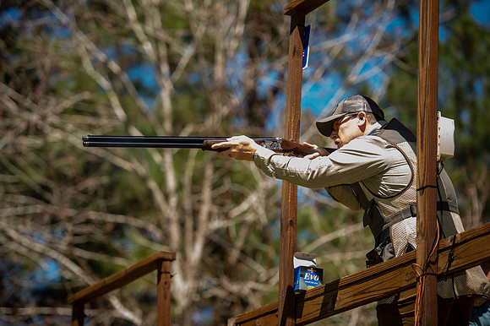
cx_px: 245
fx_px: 2108
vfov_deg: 8.8
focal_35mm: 155
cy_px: 163
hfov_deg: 13.3
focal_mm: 155
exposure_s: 1/250
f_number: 2.8
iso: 50
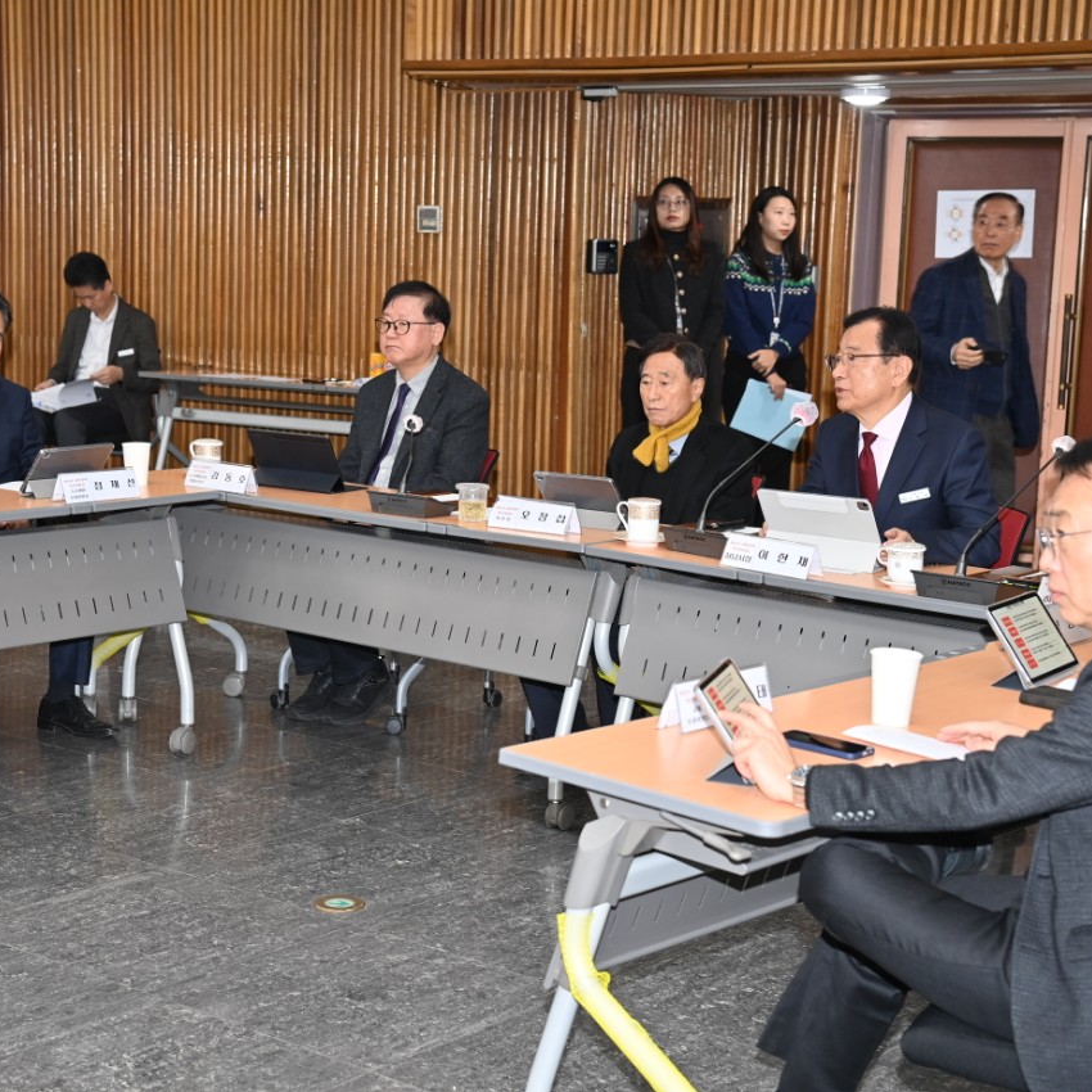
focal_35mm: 64
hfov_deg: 26.9
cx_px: 464
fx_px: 2284
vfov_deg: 26.9
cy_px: 545
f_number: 4.5
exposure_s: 1/80
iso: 800
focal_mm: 50
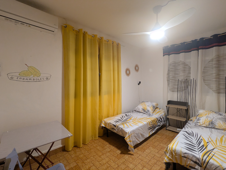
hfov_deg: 94.4
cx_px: 113
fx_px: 105
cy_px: 85
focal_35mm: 16
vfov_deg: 78.2
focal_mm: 2.35
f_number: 2.2
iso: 182
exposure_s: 1/25
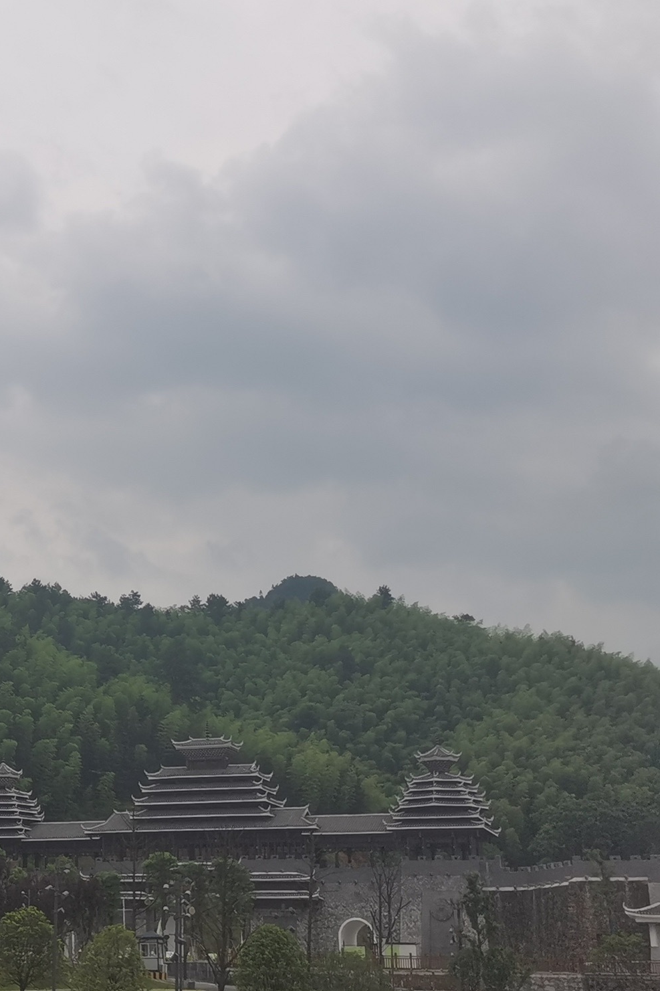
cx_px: -7
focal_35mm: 59
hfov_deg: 22.1
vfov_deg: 33.9
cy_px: 500
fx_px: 1623
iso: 50
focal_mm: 5.58
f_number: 1.8
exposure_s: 1/7407
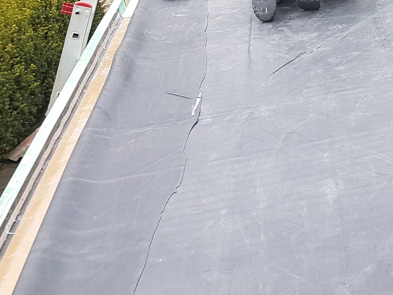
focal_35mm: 74
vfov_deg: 18.8
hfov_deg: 22.8
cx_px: 542
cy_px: -61
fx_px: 840
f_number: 1.7
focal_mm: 4.2
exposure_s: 1/147
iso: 40
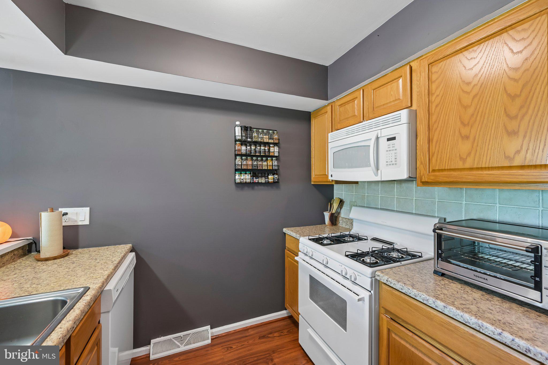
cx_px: 274
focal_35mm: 14
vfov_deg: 81.2
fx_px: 213
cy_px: 182
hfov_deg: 104.3
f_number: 8
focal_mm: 14
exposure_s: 1/3.33
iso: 400
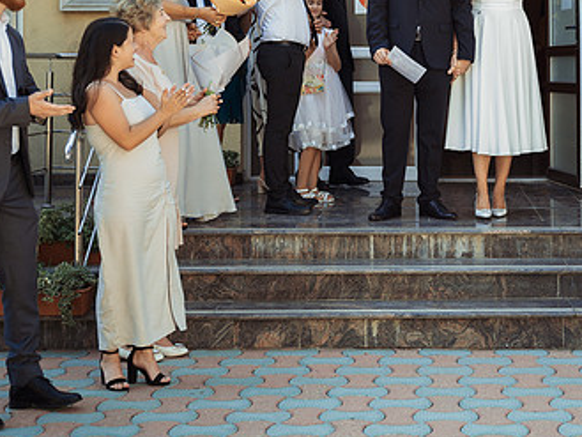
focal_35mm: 75
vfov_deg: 19.3
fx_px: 1261
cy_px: 52
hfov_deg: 25.7
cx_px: 428
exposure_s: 1/160
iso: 80
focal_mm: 34.5
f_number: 2.8
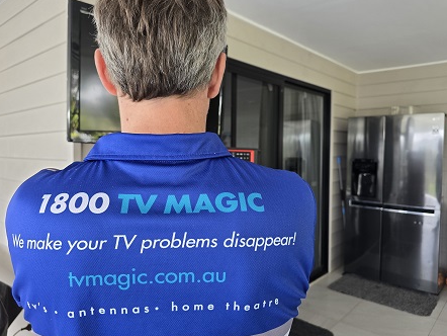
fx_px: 336
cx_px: 211
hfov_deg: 67.2
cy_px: 161
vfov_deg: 53.1
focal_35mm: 26
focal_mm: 6.3
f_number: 1.7
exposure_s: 1/180
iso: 100
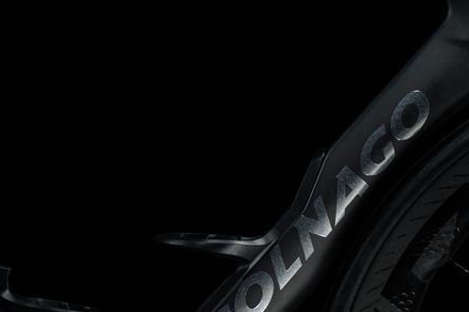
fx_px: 3228
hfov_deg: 8.3
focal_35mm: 248
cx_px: 252
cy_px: -72
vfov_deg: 5.5
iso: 800
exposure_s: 1/125
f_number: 1.2
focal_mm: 85
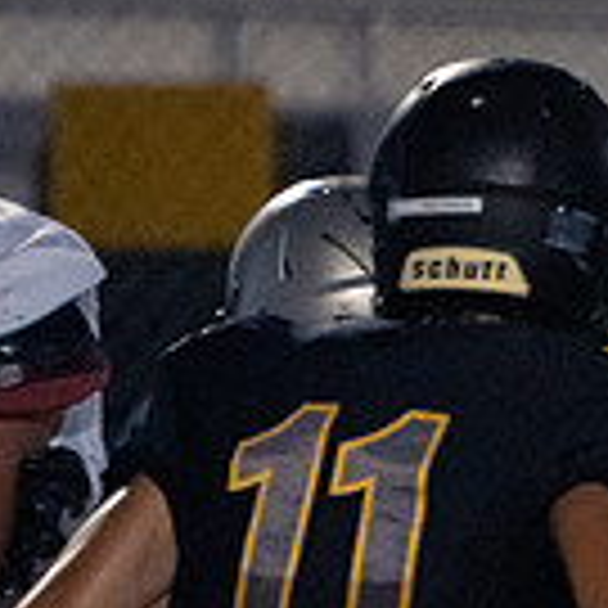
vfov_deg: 1.0
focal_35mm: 1714
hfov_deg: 1.0
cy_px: 848
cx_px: 1551
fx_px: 34060
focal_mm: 348
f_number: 5.6
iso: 12800
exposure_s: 1/1000
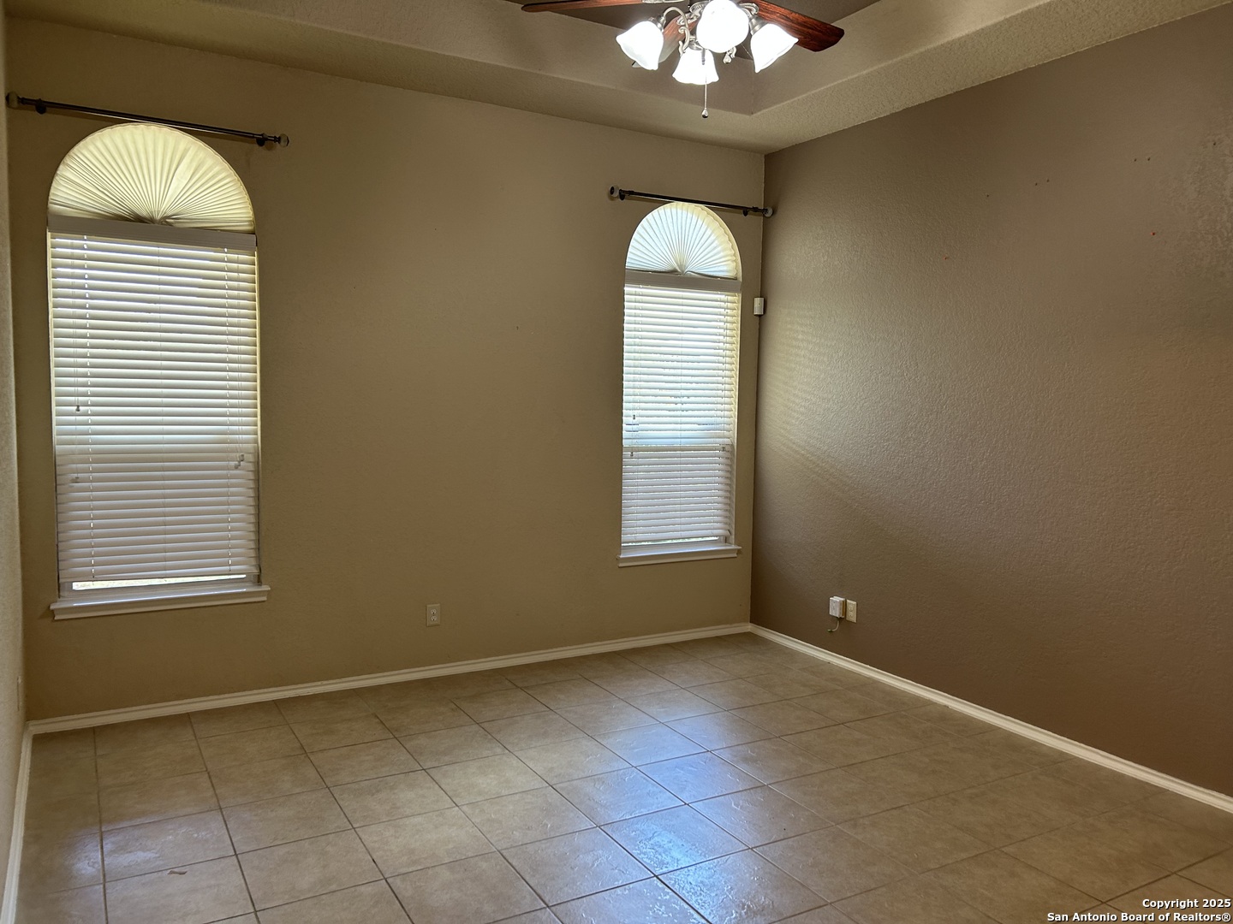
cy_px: 462
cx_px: 616
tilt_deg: -3.4
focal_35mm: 26
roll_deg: -1.4
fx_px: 926
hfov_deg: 67.3
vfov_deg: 53.1
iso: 100
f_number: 1.5
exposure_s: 1/60
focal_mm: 5.7
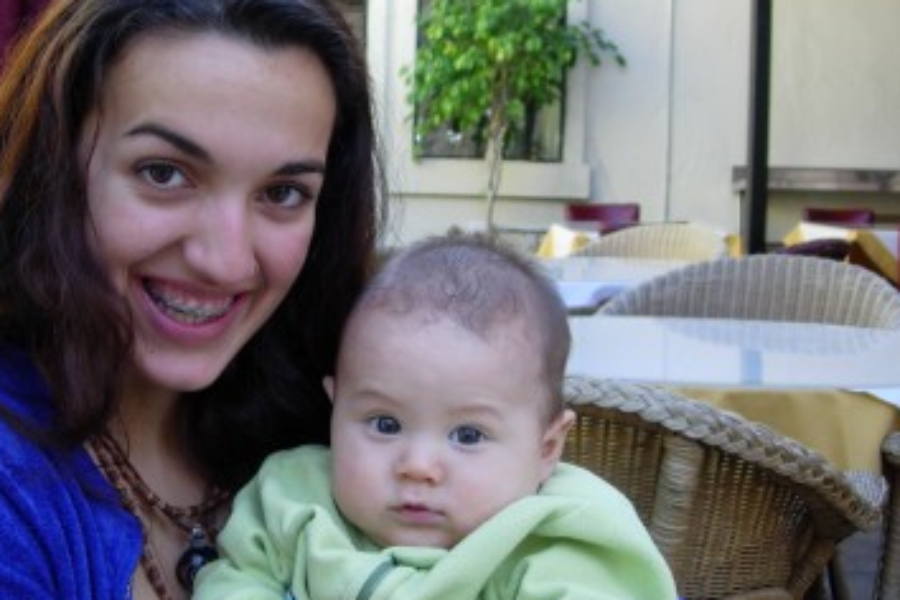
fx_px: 1675
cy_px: 275
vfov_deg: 20.3
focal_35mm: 67
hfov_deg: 29.8
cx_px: 295
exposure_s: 1/128
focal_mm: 7.8
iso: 64
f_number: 2.8
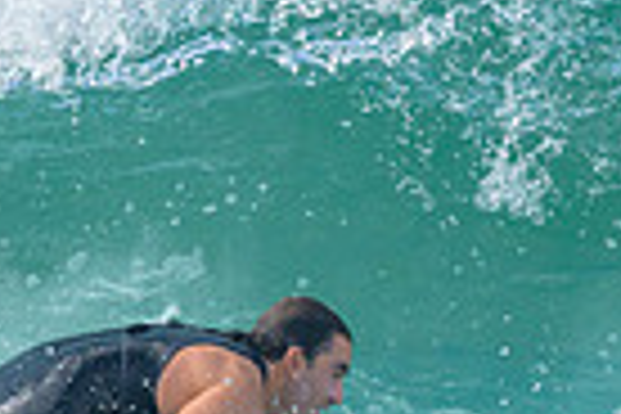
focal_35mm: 2288
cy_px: 443
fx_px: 39465
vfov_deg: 0.6
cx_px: 574
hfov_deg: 0.9
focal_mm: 520
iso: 800
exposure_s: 1/2000
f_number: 10
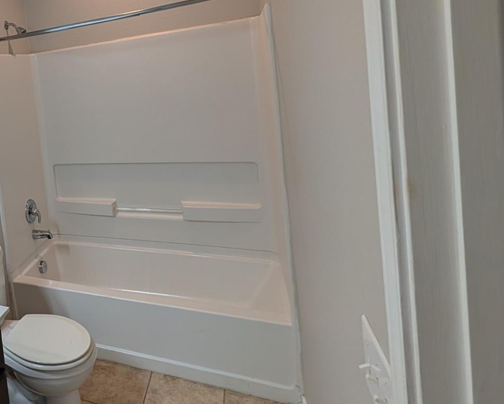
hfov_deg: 51.8
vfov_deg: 54.8
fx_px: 373
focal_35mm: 25
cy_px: 113
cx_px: -17
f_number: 1.7
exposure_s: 1/120
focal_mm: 2.02
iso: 44
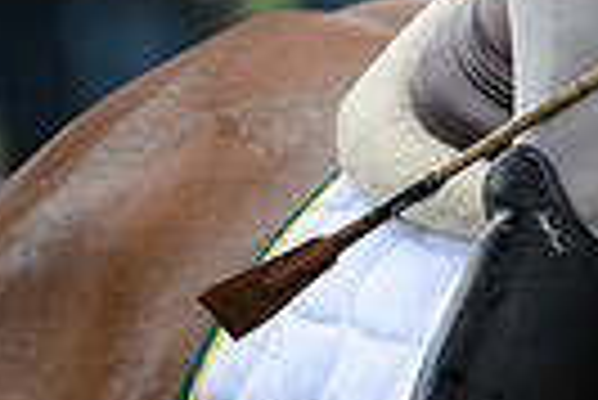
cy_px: -422
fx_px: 23231
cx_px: 1196
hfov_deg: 1.5
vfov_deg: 1.0
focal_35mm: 1397
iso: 1000
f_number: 5.6
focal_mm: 320
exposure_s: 1/800
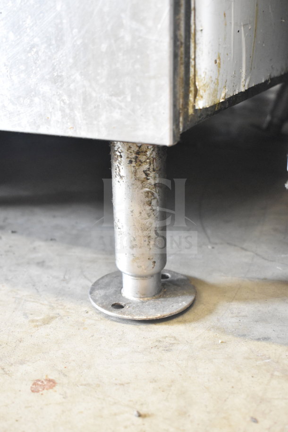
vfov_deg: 42.3
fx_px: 558
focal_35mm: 46
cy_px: 216
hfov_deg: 28.9
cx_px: 144
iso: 4500
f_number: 4.2
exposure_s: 1/50
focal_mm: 31
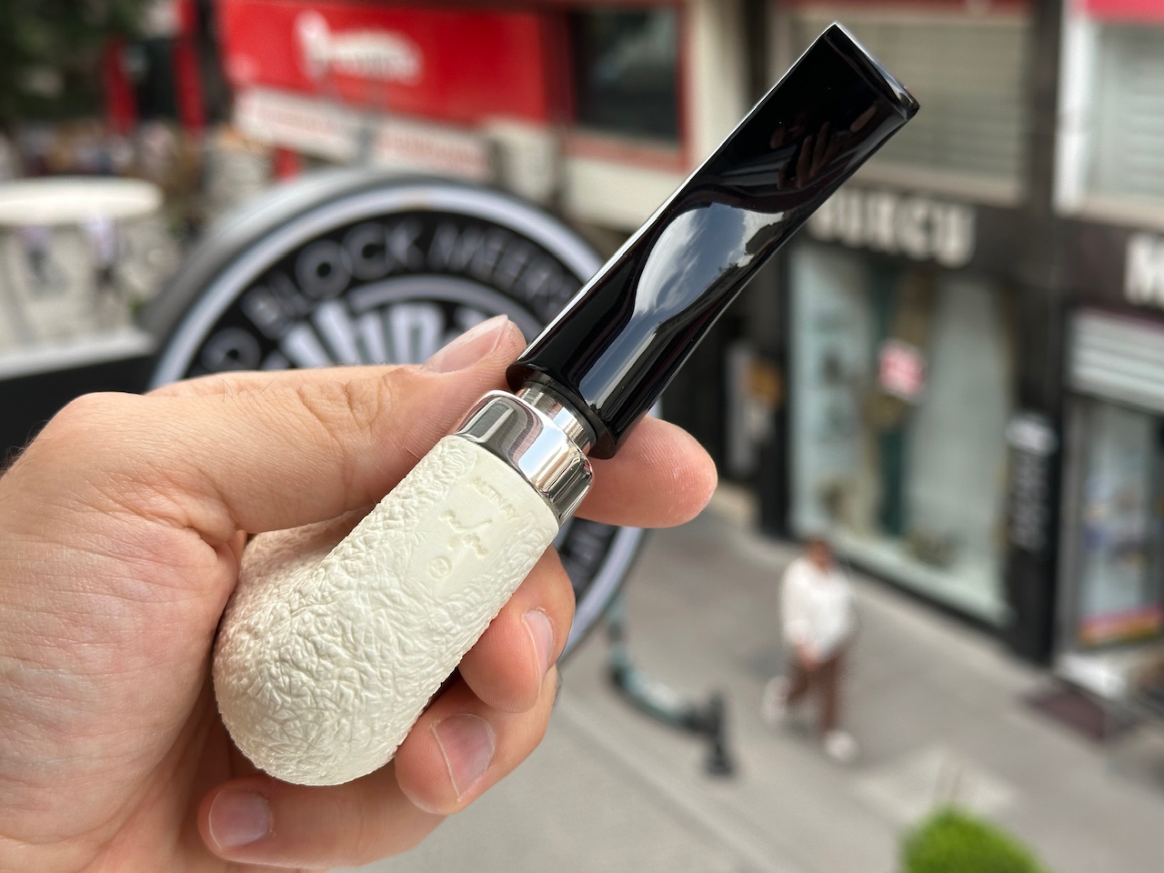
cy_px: 436
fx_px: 1614
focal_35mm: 48
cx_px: 582
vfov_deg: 30.3
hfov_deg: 39.7
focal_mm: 6.86
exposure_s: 1/430
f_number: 1.78
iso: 64
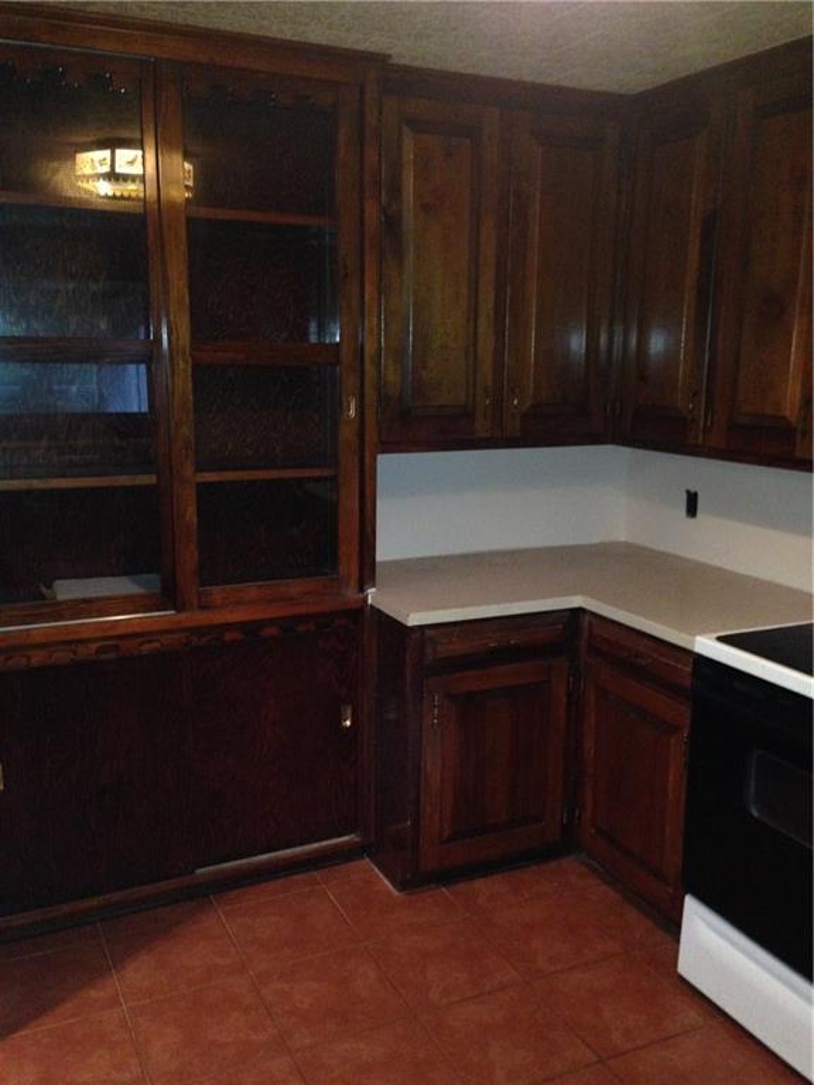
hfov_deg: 42.9
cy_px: 542
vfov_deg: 55.4
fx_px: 1035
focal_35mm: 33
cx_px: 407
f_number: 2.4
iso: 400
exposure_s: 1/16
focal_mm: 4.12
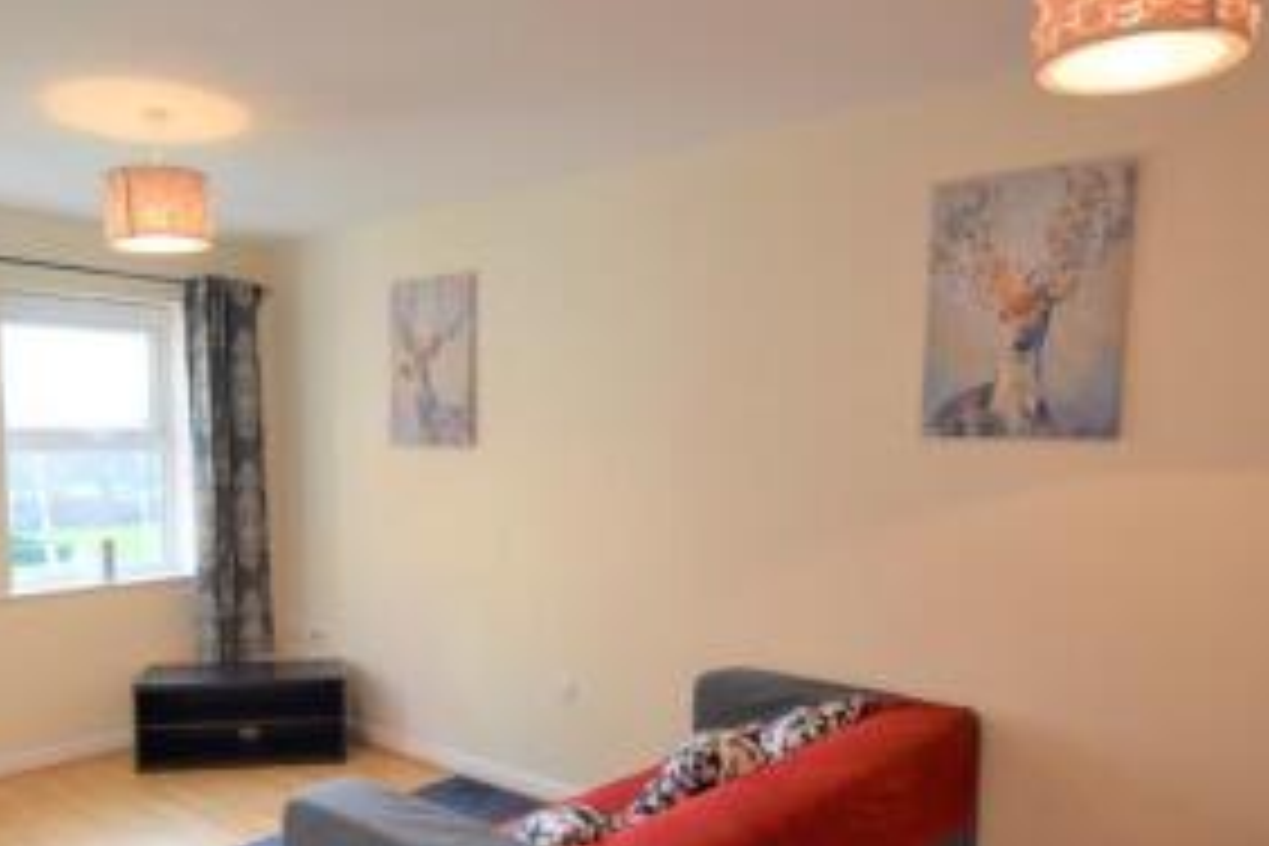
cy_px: 556
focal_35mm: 28
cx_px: 482
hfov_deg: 64.9
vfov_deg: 46.0
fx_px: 981
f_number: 4
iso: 500
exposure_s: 1/60
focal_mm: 11
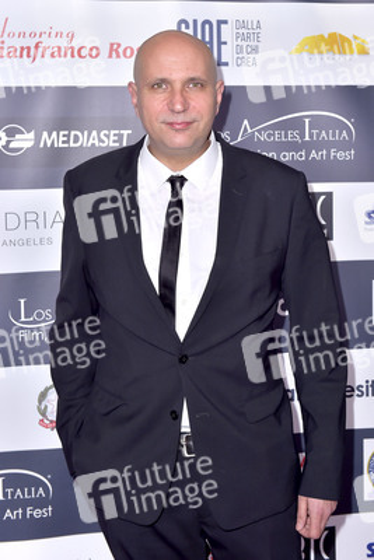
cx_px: 187
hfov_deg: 27.0
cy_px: 280
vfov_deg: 39.6
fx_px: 778
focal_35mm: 50
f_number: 6.3
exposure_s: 1/320
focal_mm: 50
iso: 500
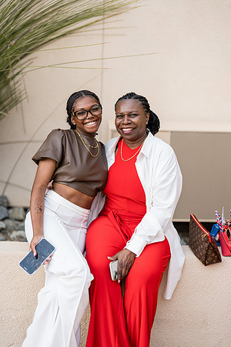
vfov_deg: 39.6
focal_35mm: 50
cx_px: 116
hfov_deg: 27.0
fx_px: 481
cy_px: 174
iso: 50
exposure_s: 1/1250
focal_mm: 50
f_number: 1.2
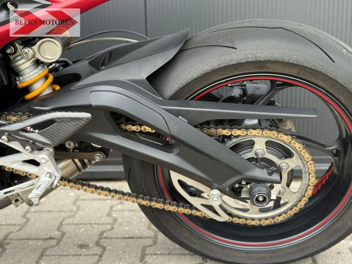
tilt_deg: -12.1
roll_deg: +1.6
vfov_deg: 30.3
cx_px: 176
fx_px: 488
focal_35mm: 48
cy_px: 132
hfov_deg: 39.7
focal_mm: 6.76
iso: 100
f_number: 1.78
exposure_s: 1/242
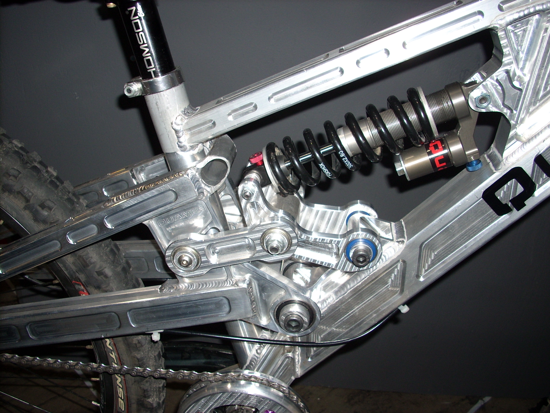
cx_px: 275
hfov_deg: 50.1
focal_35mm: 37
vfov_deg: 38.7
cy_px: 206
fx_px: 588
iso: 64
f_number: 2.8
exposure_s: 1/60
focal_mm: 6.2
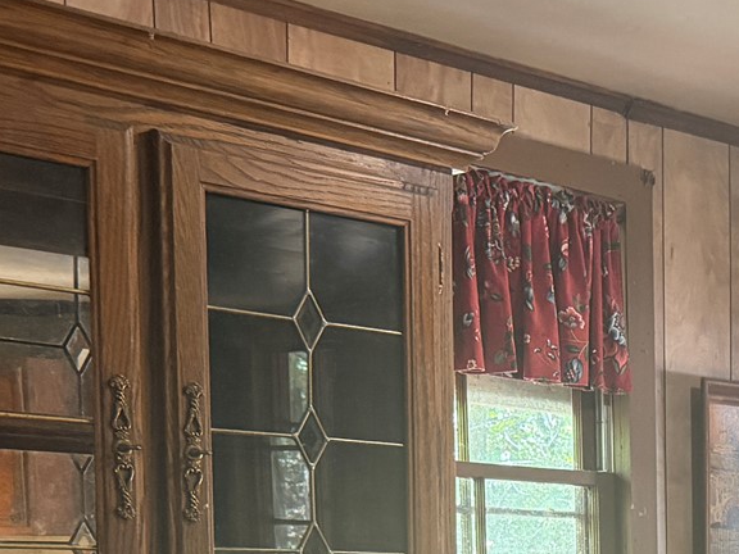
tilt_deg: -7.6
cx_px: 839
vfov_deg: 16.9
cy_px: 807
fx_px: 1708
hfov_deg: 22.8
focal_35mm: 80
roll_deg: -0.4
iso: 500
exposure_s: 1/60
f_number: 1.78
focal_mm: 6.76
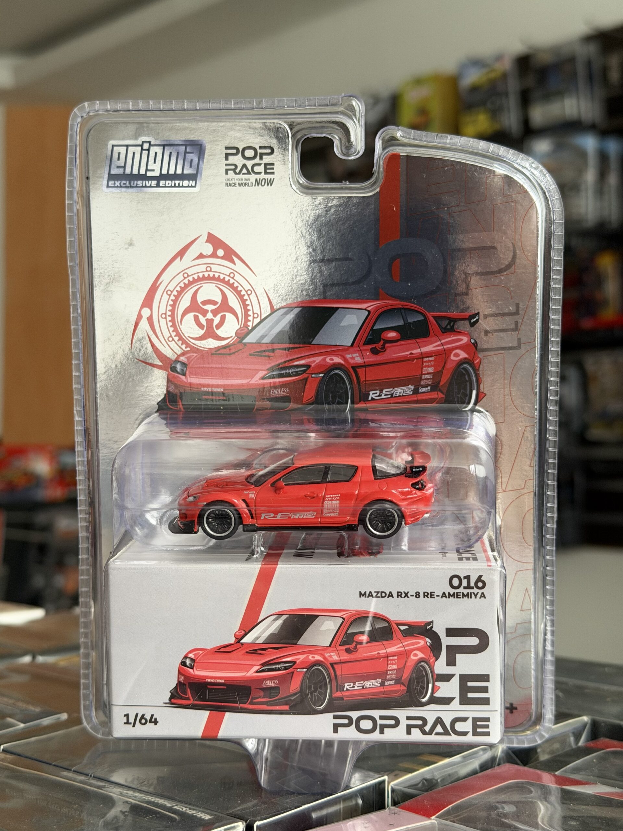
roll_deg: -0.6
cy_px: 416
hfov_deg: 30.3
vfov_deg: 39.7
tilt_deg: +1.6
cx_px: 312
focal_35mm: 48
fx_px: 1152
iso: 400
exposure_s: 1/40
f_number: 1.78
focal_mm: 6.76
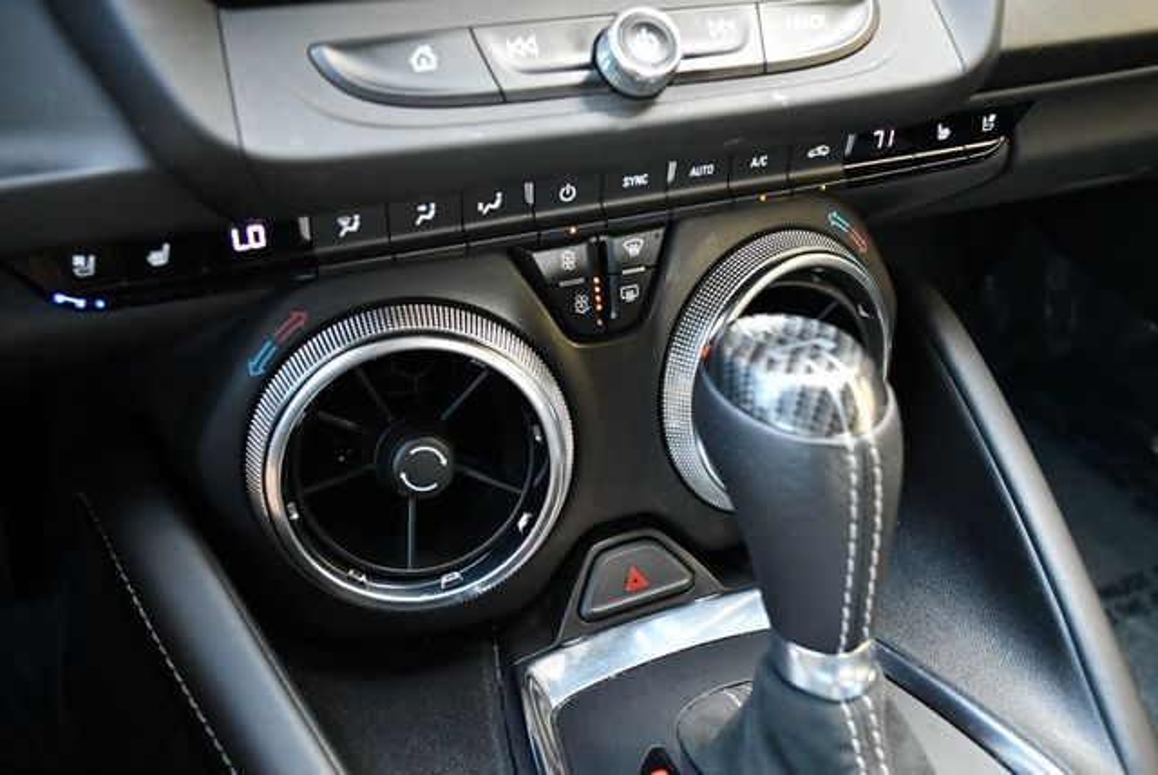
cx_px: 579
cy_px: 388
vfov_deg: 36.9
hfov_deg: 53.1
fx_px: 1159
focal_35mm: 36
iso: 2500
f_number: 3.5
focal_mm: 18
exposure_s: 1/125
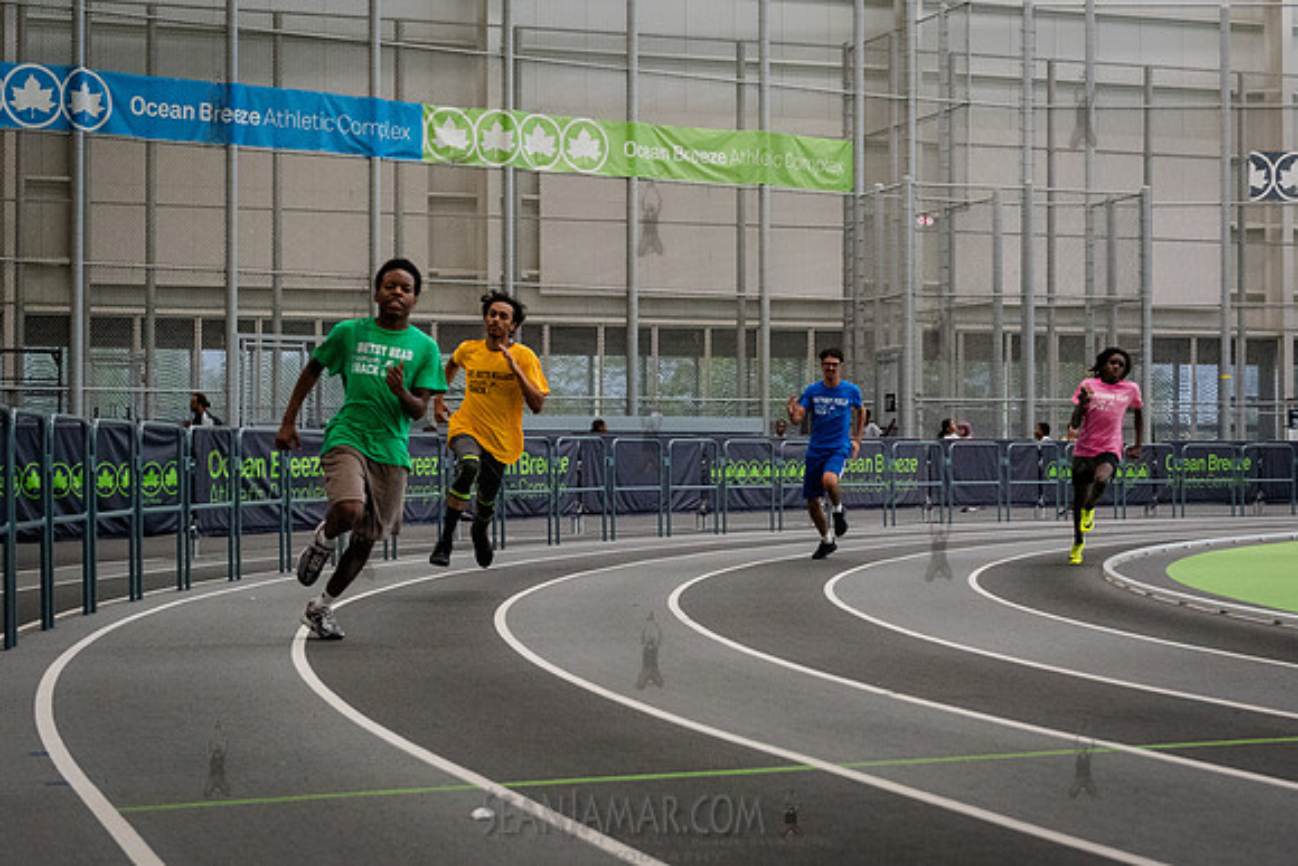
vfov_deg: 20.0
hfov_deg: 29.6
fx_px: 2454
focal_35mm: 68
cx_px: 778
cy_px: 449
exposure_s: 1/1600
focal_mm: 56
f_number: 3.5
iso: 6400
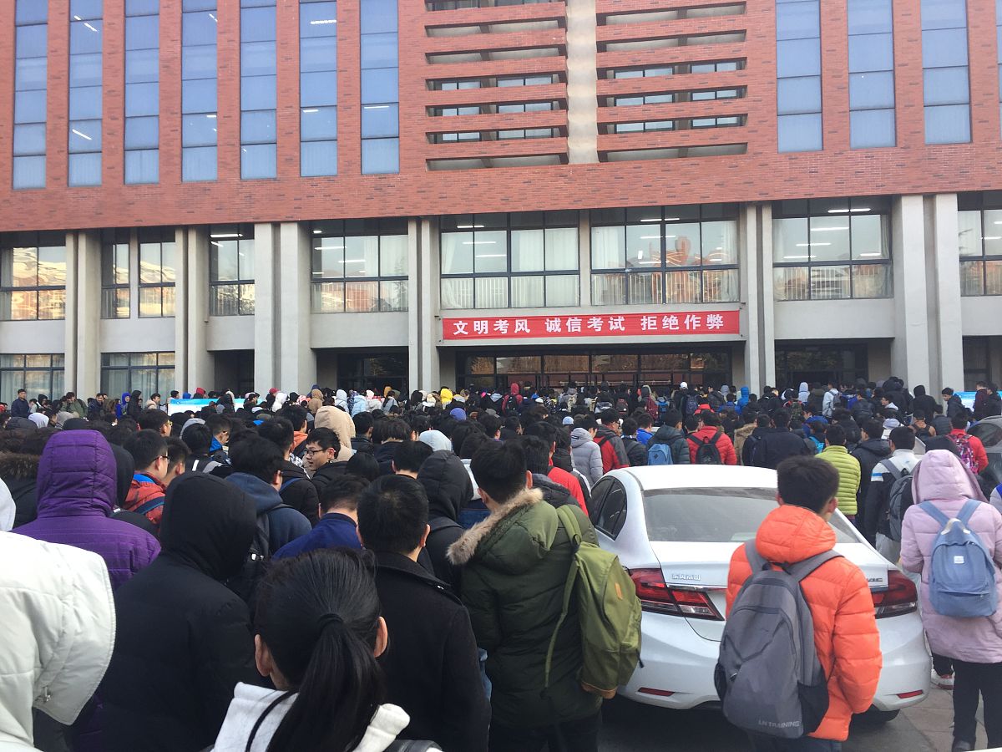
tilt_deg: +4.0
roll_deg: -0.6
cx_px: 501
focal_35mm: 29
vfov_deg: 48.2
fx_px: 839
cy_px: 376
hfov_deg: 61.7
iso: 32
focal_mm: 4.15
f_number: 2.2
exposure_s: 1/118
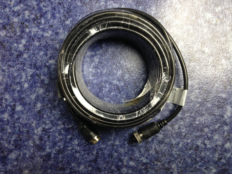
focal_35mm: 33
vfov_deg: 42.9
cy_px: 87
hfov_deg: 55.4
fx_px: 221
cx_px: 116
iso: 100
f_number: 2.4
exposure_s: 1/20
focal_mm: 4.12
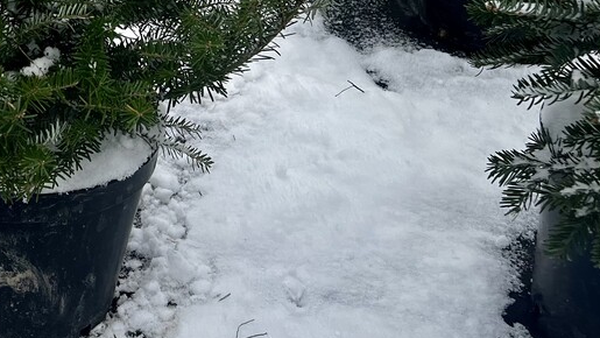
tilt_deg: -24.6
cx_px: 29
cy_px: -103
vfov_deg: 17.2
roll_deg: -2.1
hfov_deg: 30.1
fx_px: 1050
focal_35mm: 66
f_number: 1.5
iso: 50
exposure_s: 1/827
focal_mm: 5.7
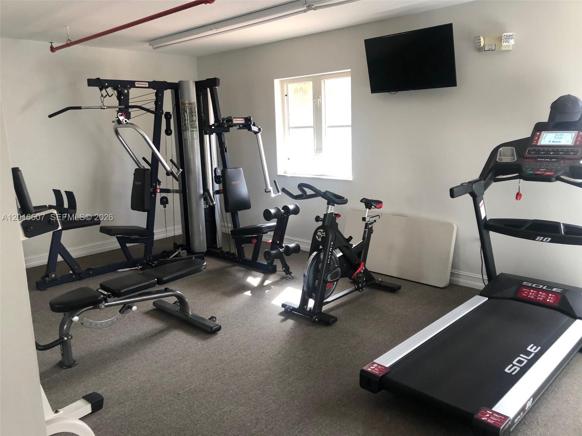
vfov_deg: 49.7
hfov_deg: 63.4
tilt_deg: -11.0
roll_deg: +2.3
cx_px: 291
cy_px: 218
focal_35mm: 28
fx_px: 471
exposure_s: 1/30
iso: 40
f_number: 1.8
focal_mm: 3.99
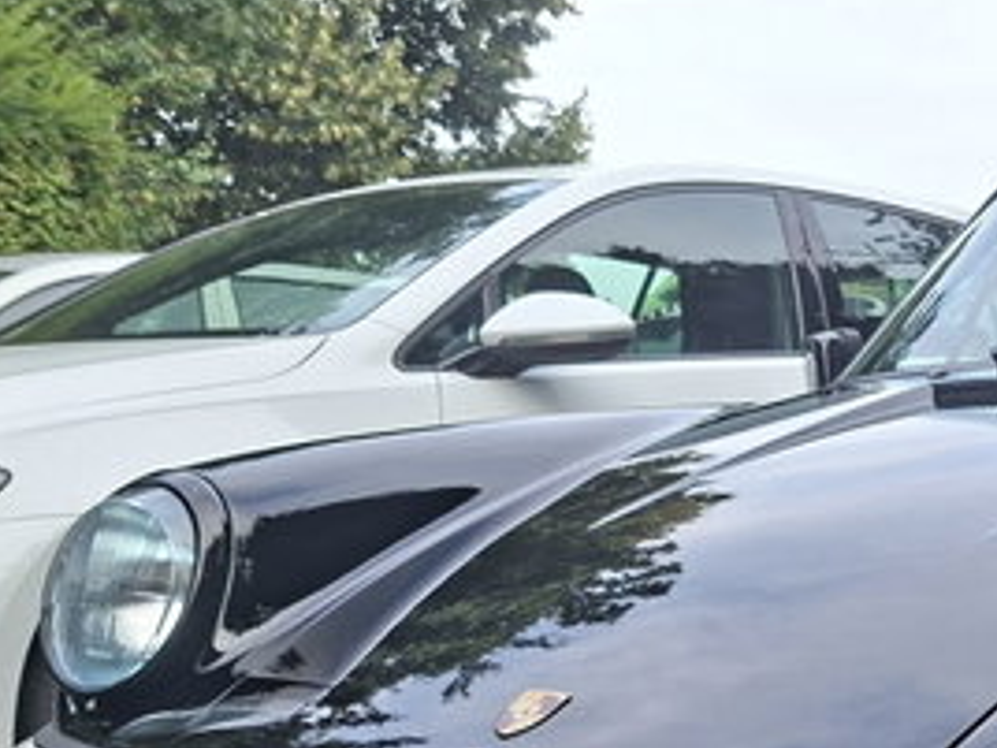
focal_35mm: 66
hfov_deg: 26.8
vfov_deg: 21.6
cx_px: 1123
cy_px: 722
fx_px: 1901
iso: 50
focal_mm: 5.54
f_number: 1.8
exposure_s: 1/396
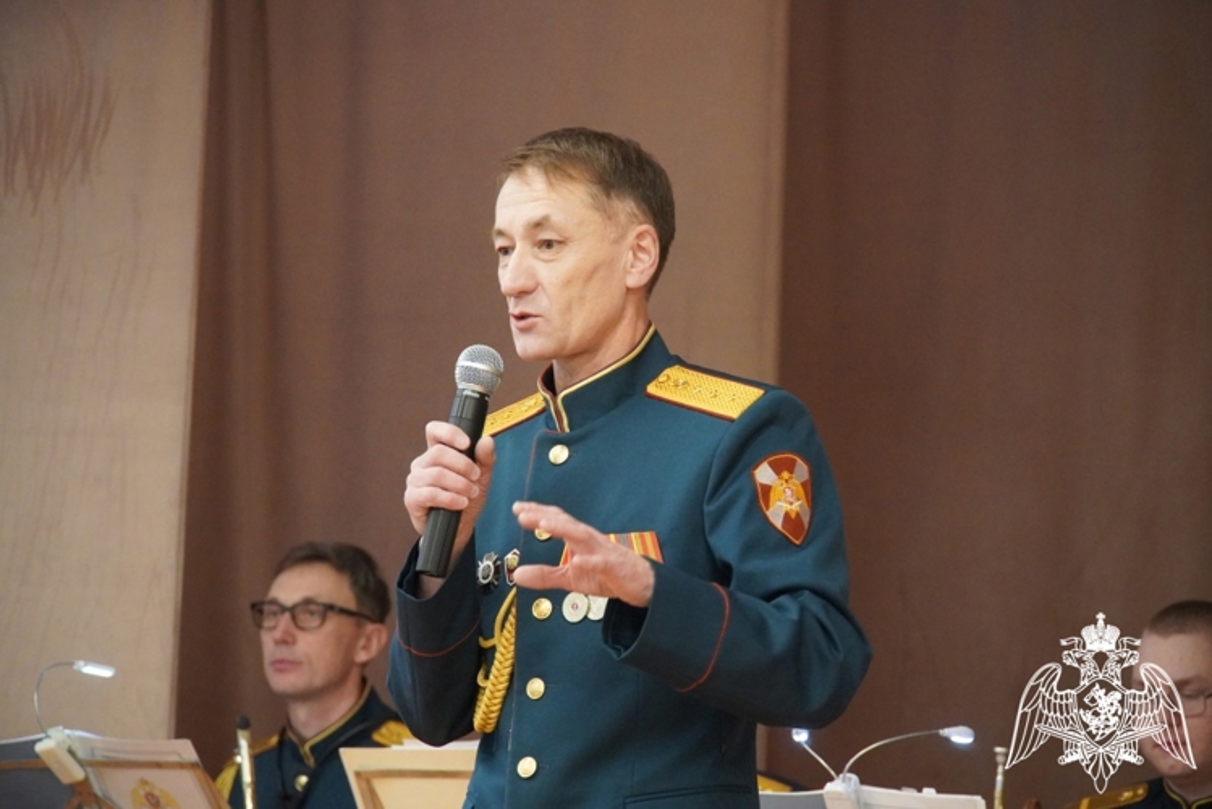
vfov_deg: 8.0
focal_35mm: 172
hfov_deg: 11.9
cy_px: 404
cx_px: 606
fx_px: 5809
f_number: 5.6
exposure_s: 1/100
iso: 6400
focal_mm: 115
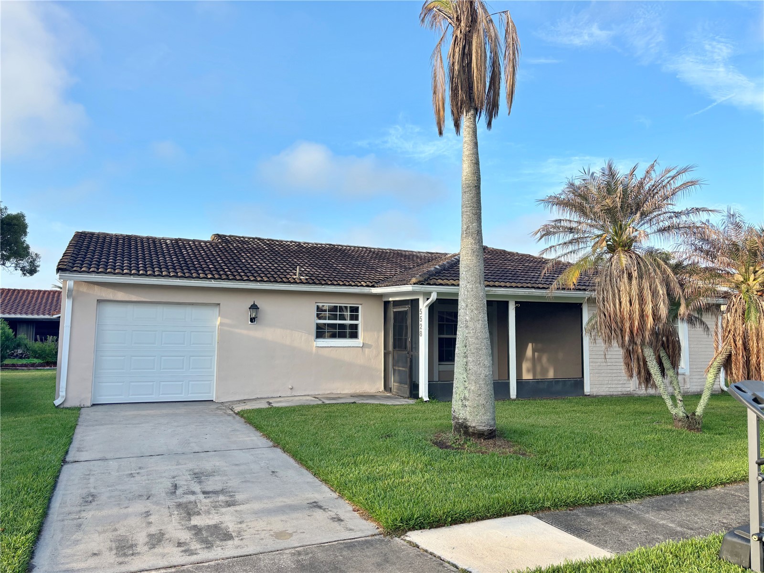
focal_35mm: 26
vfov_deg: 53.1
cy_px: 286
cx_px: 382
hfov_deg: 67.3
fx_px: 574
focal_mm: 5.96
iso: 50
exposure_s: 1/1399
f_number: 1.6
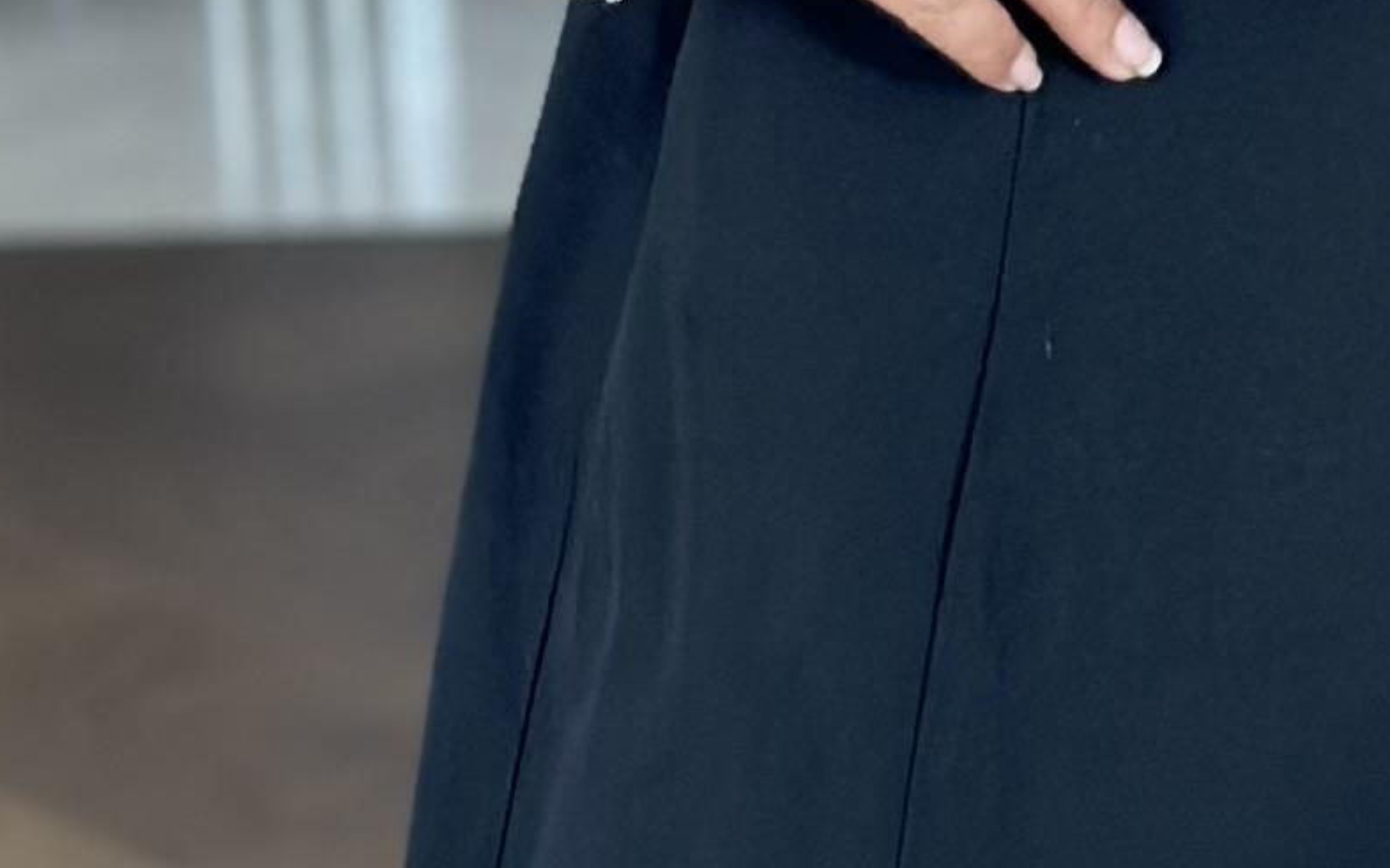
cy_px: -1367
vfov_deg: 4.9
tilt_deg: -16.8
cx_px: 1128
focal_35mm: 261
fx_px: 9886
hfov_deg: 8.0
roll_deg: +4.0
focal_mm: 6.86
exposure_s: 1/121
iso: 125
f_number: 1.78
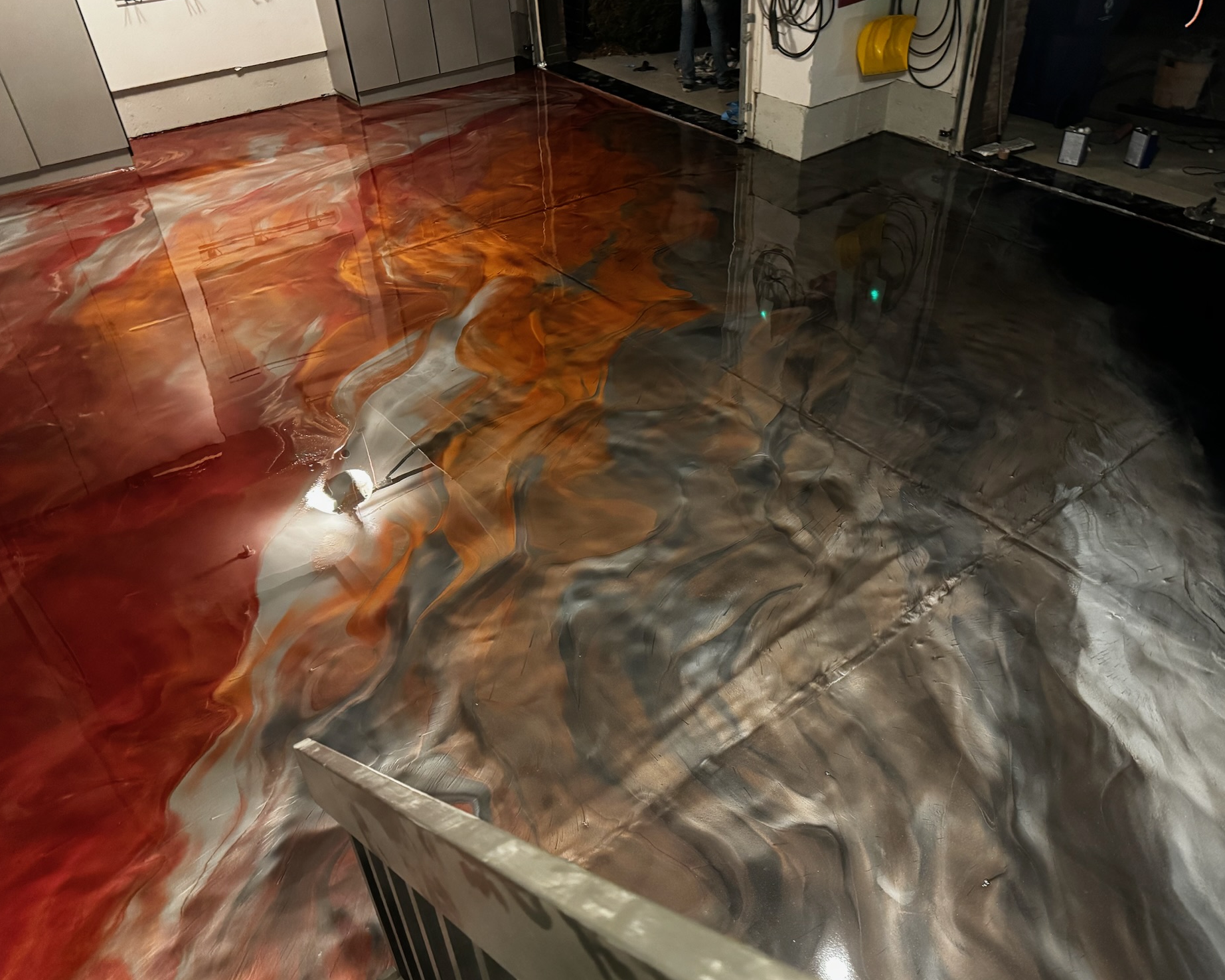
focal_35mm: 26
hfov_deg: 65.9
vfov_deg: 54.9
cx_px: 674
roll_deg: -1.7
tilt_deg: -40.4
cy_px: 503
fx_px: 943
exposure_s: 1/30
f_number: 1.78
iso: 1000
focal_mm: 6.76
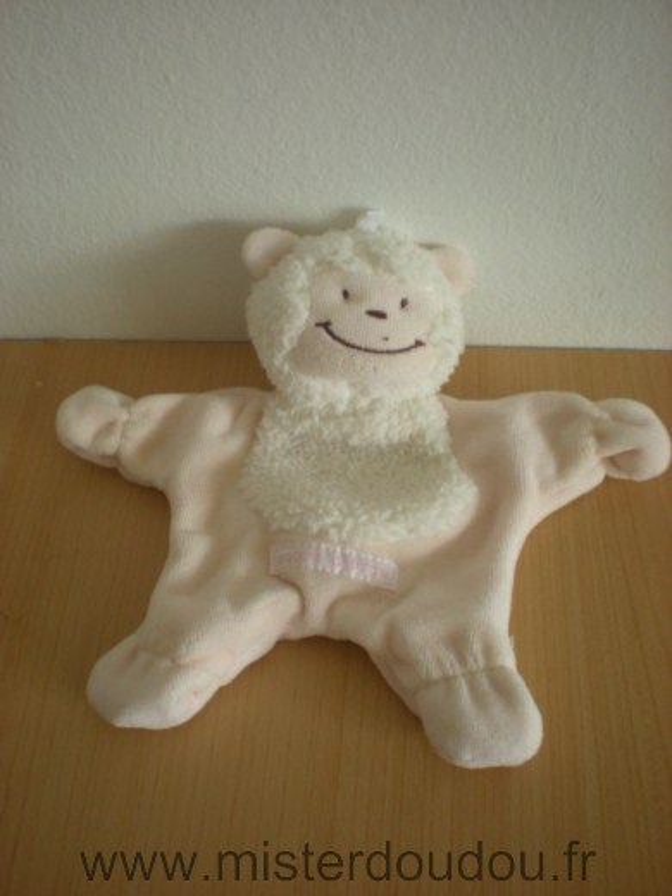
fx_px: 984
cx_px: 336
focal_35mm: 38
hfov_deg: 37.7
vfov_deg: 49.0
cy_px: 448
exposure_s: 1/8.6
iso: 200
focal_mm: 6.3
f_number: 3.1
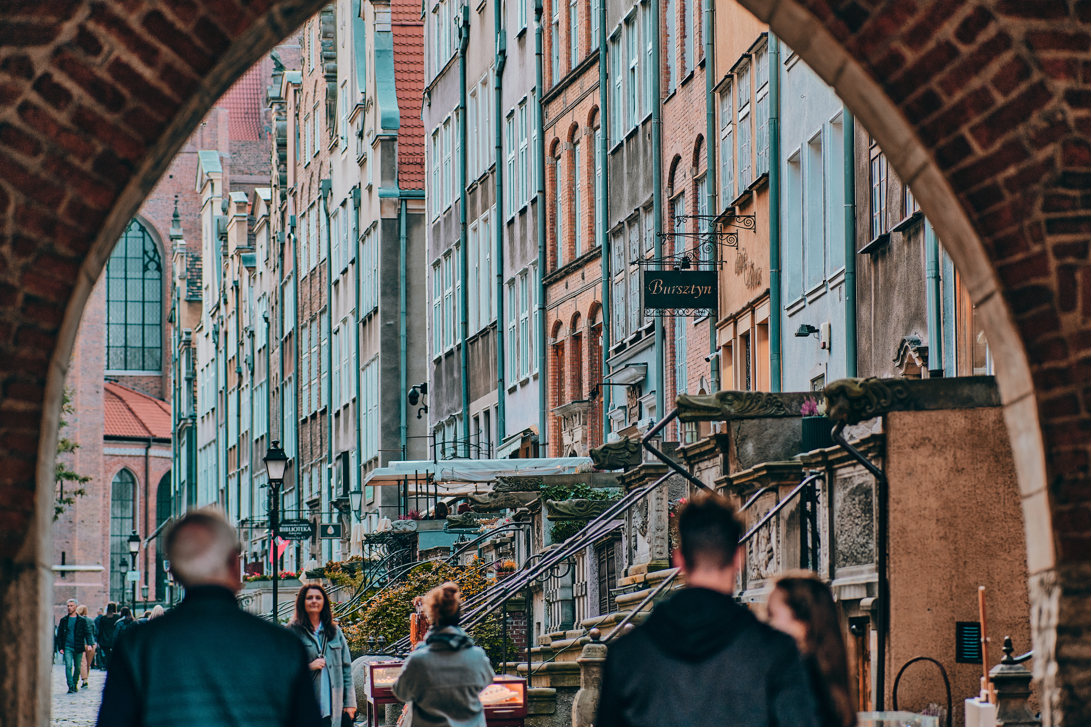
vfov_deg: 10.7
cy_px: 364
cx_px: 546
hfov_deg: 16.0
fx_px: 3879
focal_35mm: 128
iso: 320
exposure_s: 1/400
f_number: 2.2
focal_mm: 85
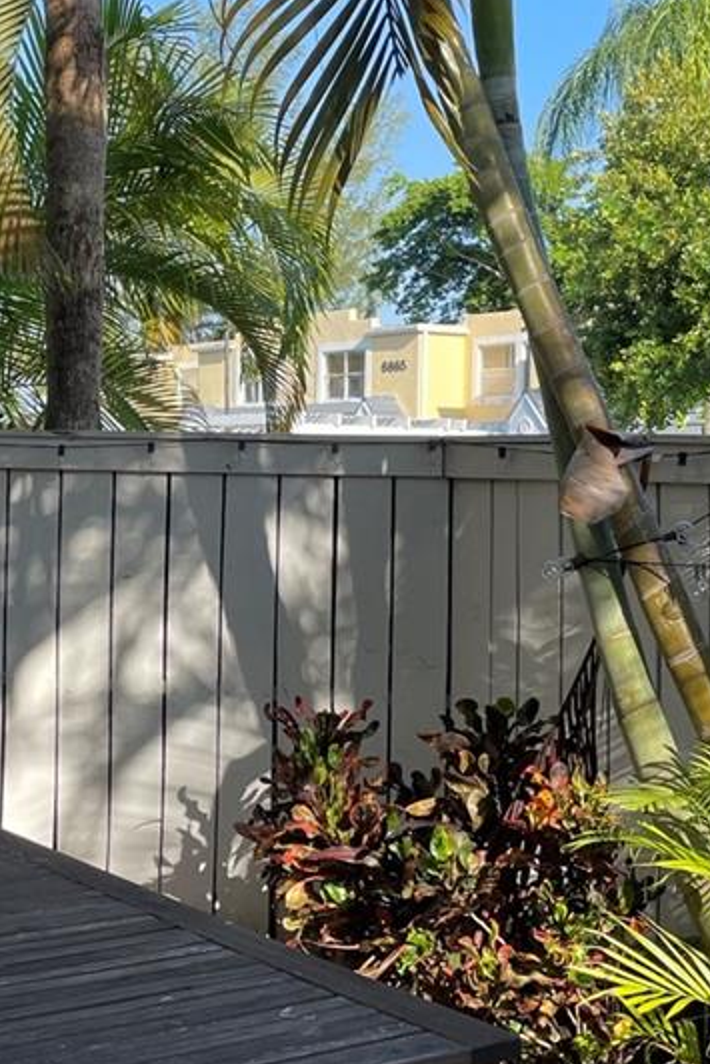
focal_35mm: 61
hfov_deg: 22.0
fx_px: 1803
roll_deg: -0.8
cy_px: 480
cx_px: 162
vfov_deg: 32.9
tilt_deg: +1.6
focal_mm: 4.2
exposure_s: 1/963
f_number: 1.6
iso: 32
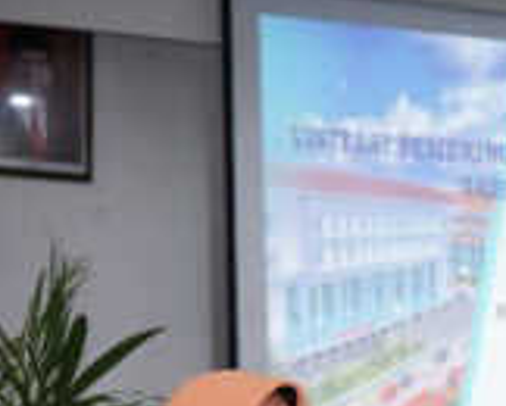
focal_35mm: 121
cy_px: 518
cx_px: 518
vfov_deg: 12.4
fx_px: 1814
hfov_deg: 15.6
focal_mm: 41
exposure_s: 1/160
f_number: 4.5
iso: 3200
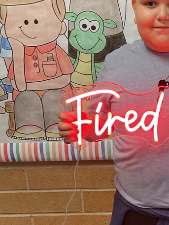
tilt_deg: -15.4
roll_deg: +0.4
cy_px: 98
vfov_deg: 29.8
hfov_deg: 21.6
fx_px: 423
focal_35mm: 65
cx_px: 179
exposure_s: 1/60
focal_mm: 3
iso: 160
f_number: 1.8
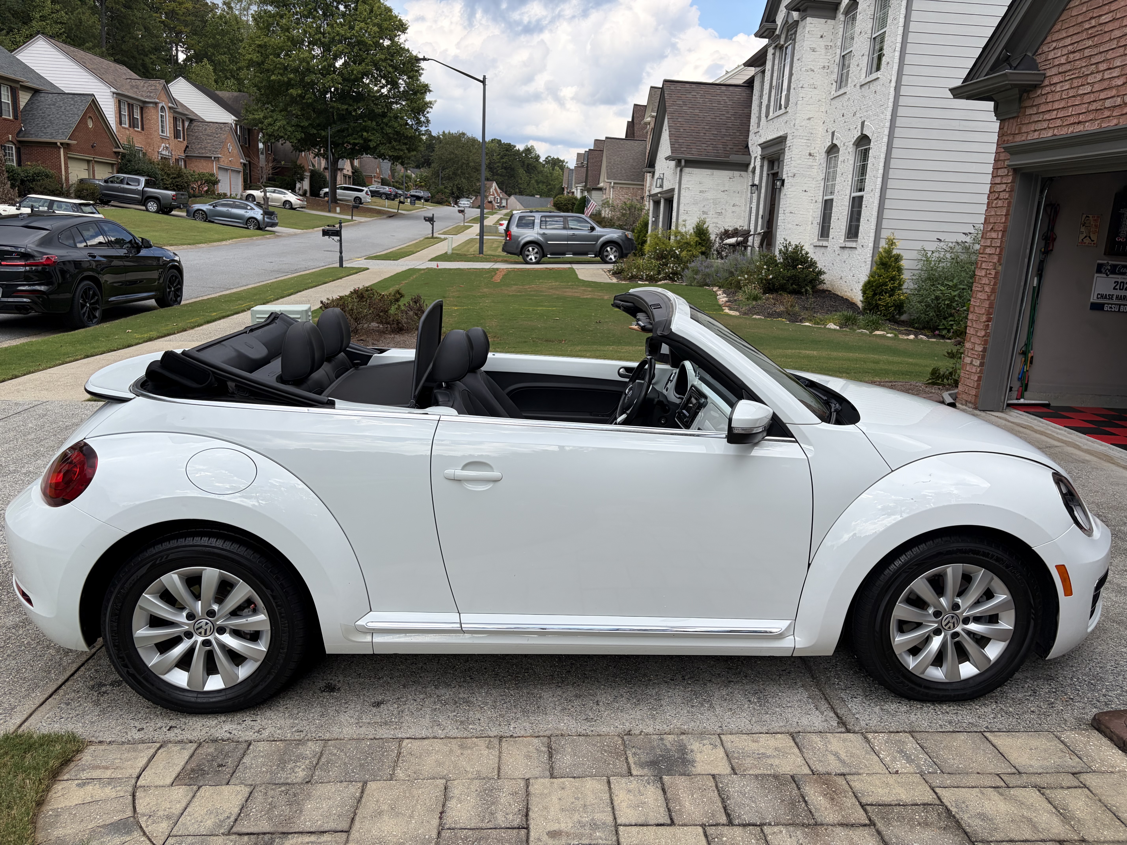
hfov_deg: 67.3
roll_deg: -2.8
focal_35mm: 26
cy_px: 422
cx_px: 564
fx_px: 846
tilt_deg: -10.0
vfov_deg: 53.1
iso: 50
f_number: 1.6
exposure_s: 1/2364
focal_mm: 5.96
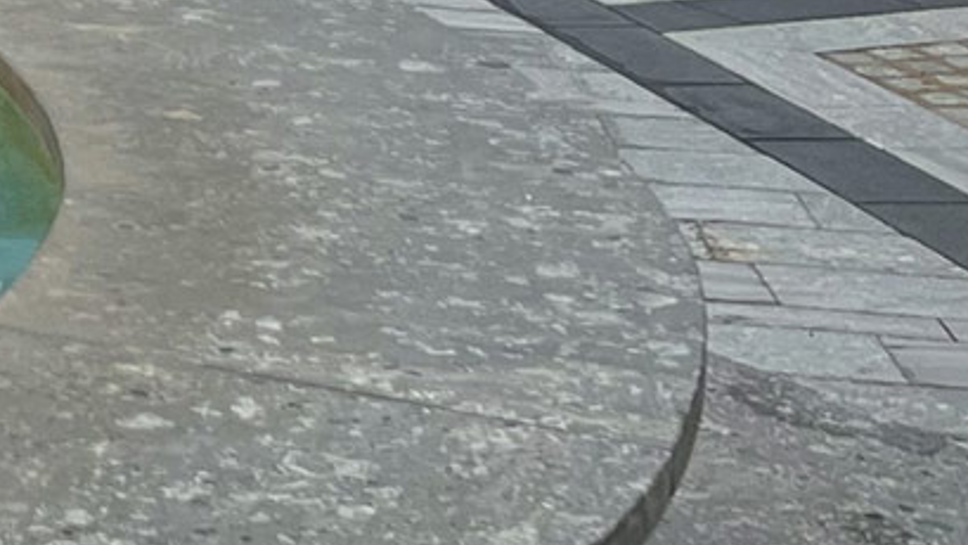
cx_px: -878
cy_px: -671
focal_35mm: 142
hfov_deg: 13.3
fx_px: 3645
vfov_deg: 8.0
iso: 50
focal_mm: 5.7
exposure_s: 1/5319
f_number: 1.5
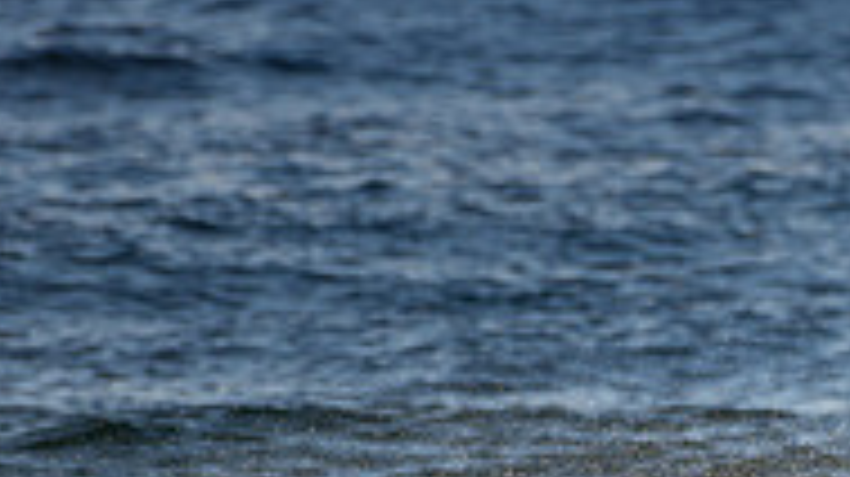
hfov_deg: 0.9
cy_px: 857
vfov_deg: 0.5
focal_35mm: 2415
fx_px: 54392
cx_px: 944
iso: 125
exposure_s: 1/500
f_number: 6.3
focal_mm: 500
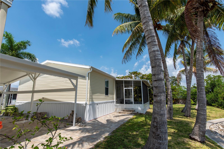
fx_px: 112
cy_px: 74
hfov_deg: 90.0
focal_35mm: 18
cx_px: 112
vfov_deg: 67.4
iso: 100
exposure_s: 1/400
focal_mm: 18
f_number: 10
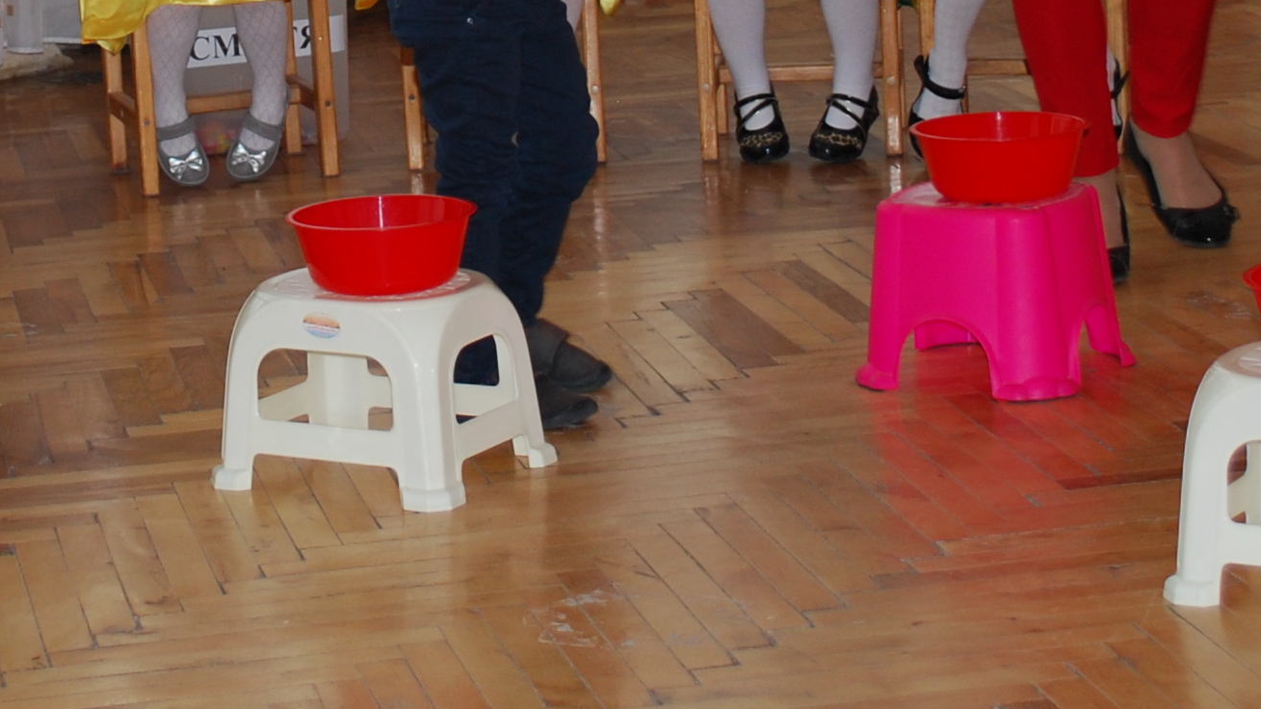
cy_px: -353
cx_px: 261
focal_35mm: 121
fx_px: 4045
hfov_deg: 17.6
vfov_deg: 9.7
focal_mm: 26
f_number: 4.2
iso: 200
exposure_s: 1/60
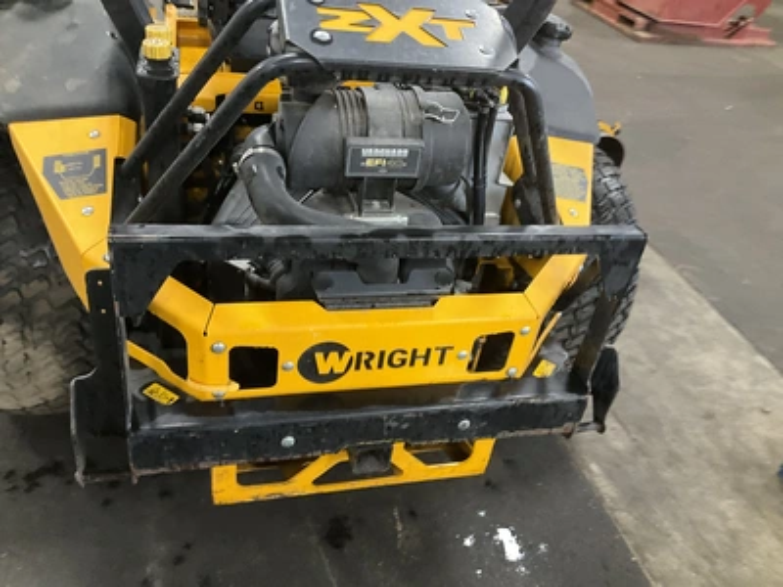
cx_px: 392
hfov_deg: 61.7
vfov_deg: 48.2
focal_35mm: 29
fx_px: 656
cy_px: 294
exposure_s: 1/30
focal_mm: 3
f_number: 1.8
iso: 250
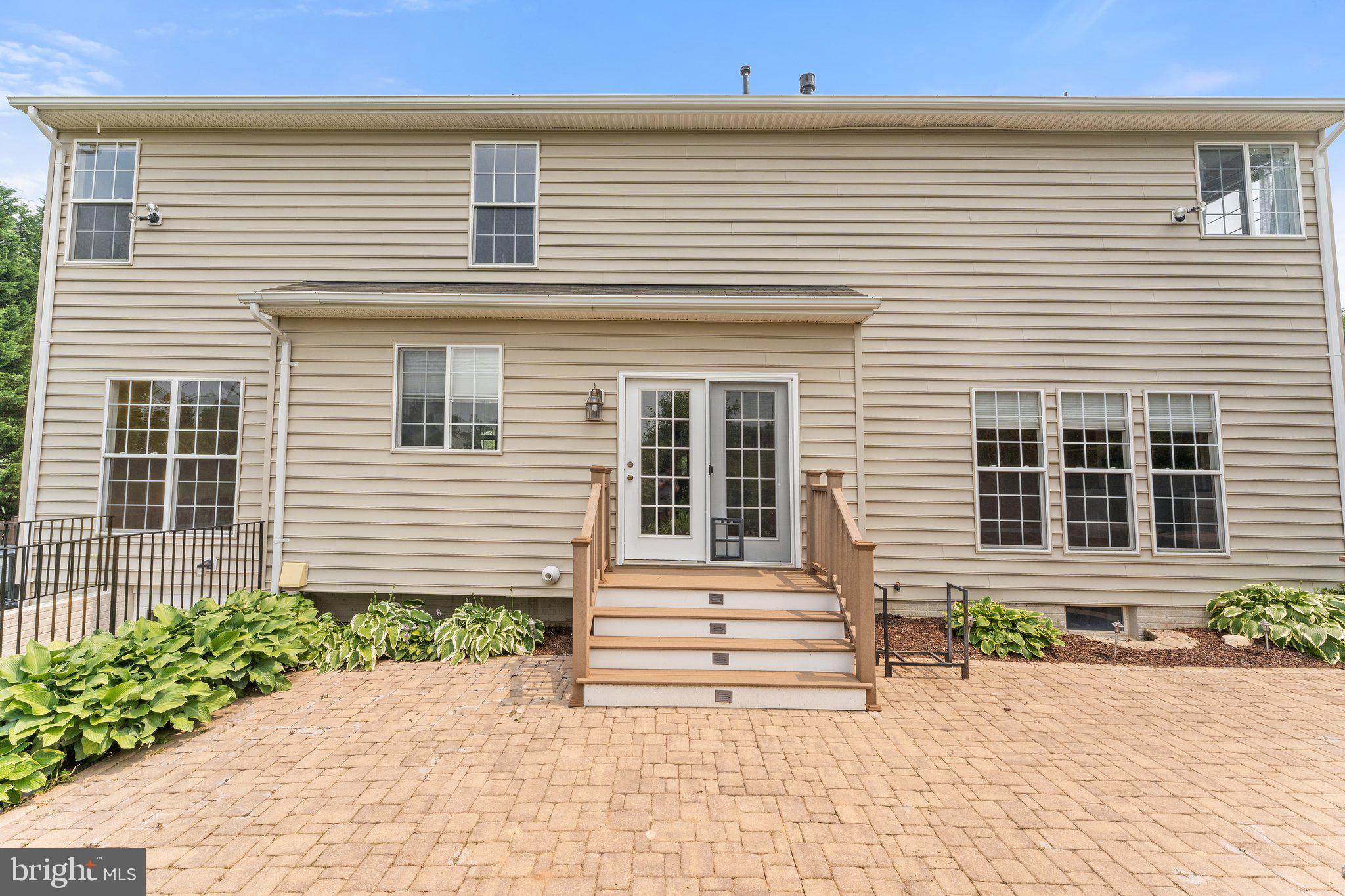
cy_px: 448
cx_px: 672
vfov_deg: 81.2
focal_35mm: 14
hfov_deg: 104.3
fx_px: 523
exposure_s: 1/250
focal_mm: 14
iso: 320
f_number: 13
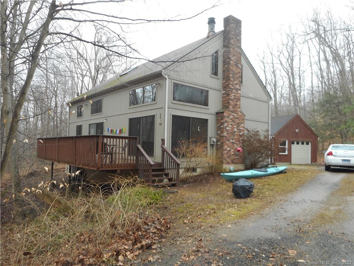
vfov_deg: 54.9
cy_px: 133
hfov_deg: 69.4
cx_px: 177
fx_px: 256
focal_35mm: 25
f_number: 3.7
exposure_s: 1/60
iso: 80
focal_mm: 4.5
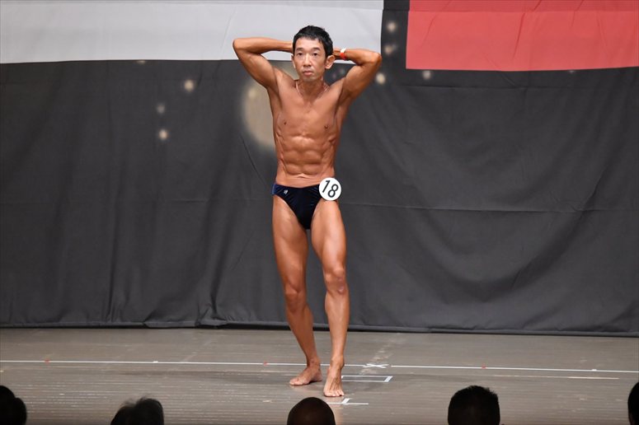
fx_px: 3992
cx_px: 320
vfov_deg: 6.1
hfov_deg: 9.2
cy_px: 212
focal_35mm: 225
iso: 6400
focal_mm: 150
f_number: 5.6
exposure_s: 1/400
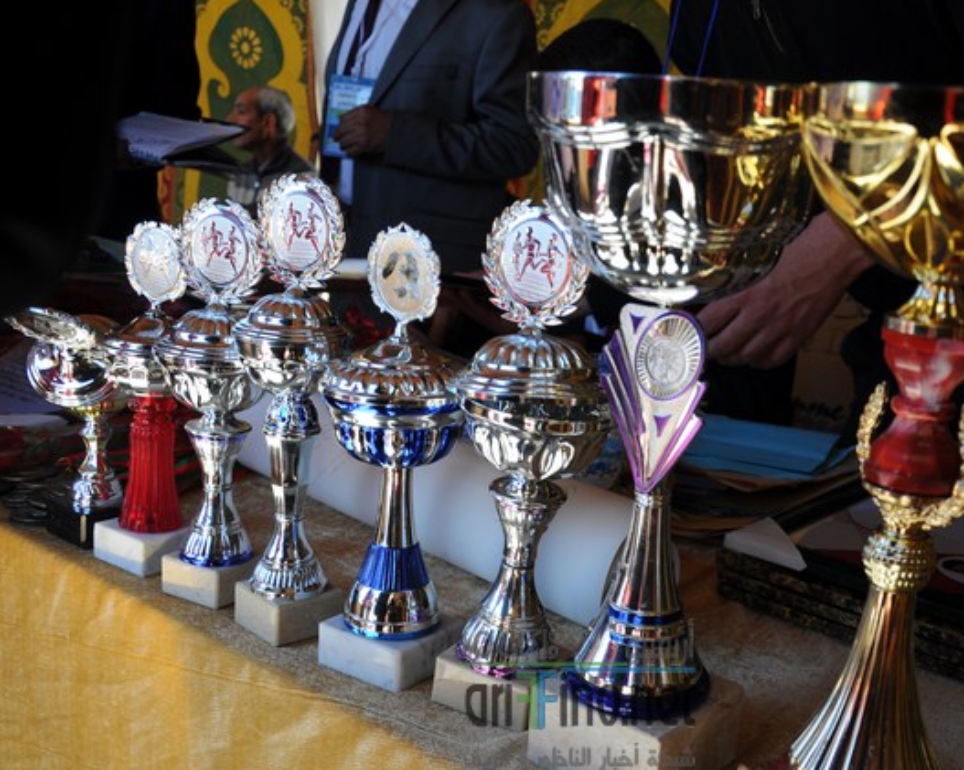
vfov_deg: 36.5
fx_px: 1169
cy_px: 385
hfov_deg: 44.6
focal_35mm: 41
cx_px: 578
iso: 200
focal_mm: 24
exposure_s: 1/100
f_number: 5
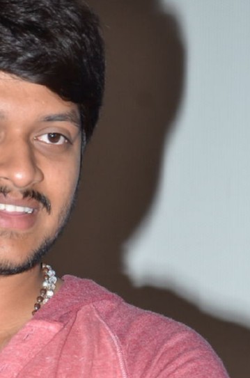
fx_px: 3499
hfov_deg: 4.1
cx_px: -31
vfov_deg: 6.1
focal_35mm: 334
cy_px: 470
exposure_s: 1/125
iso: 320
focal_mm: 80
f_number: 5.6
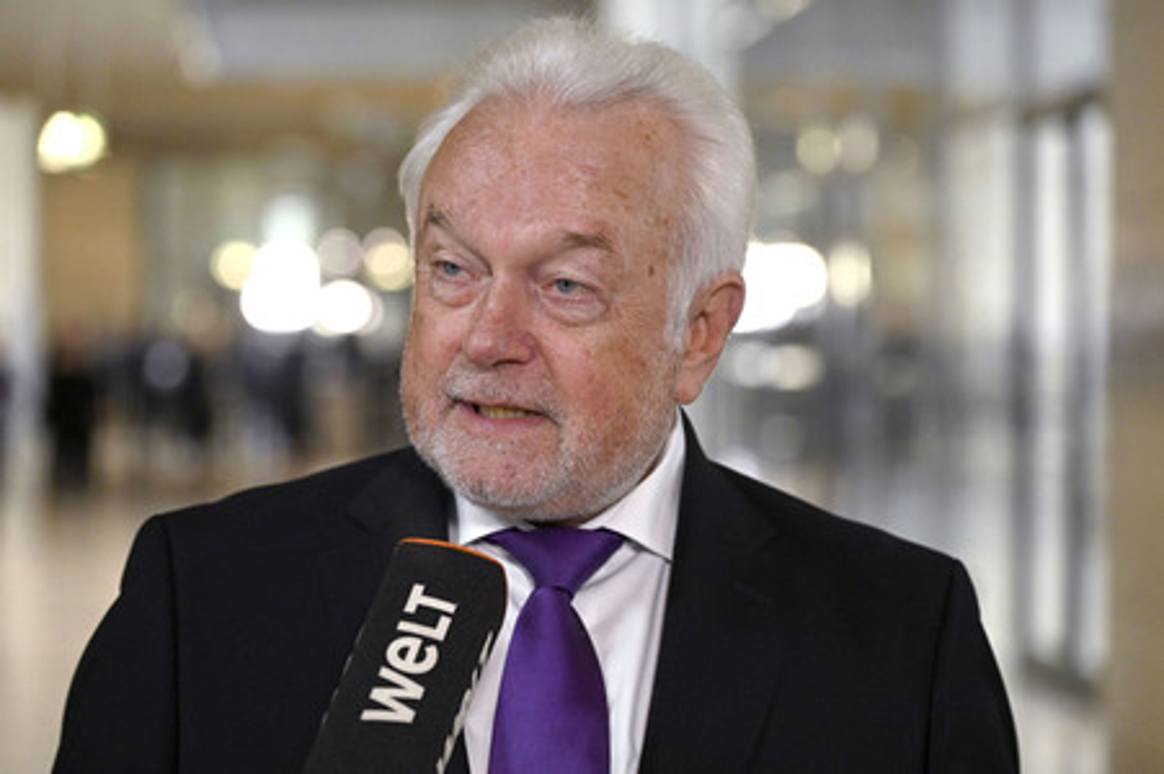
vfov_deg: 11.4
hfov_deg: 17.1
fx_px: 3877
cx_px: 582
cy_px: 387
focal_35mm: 120
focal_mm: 120
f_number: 4.5
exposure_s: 1/320
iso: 4000
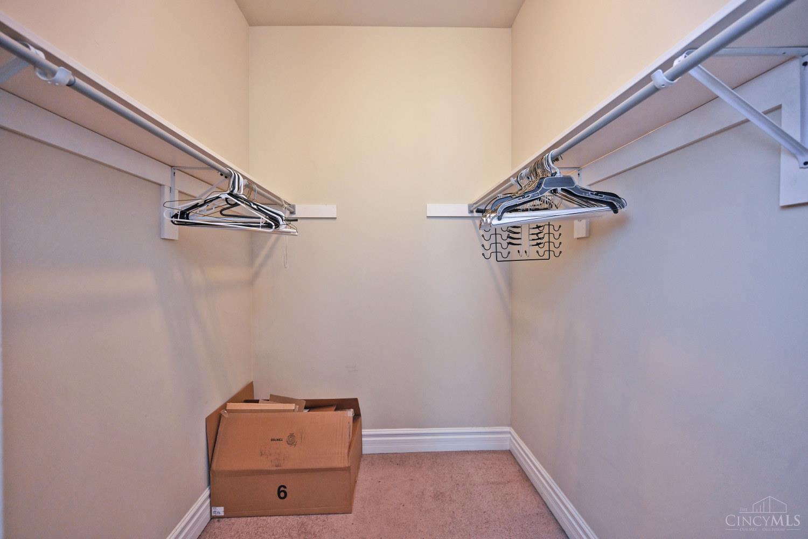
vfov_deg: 81.2
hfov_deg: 104.3
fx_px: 314
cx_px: 404
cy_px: 270
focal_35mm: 14
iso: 1100
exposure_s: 1/60
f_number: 4
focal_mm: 14
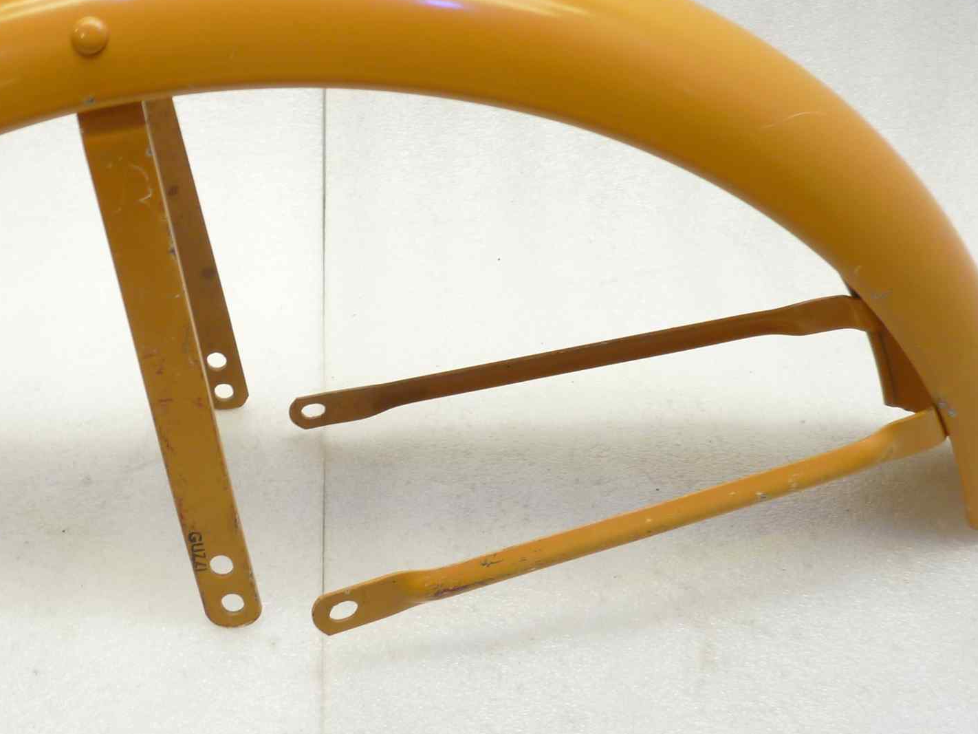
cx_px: 320
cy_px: 376
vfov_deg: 32.2
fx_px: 1272
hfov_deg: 41.5
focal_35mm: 45
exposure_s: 1/13
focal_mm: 4.1
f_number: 3.3
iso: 80
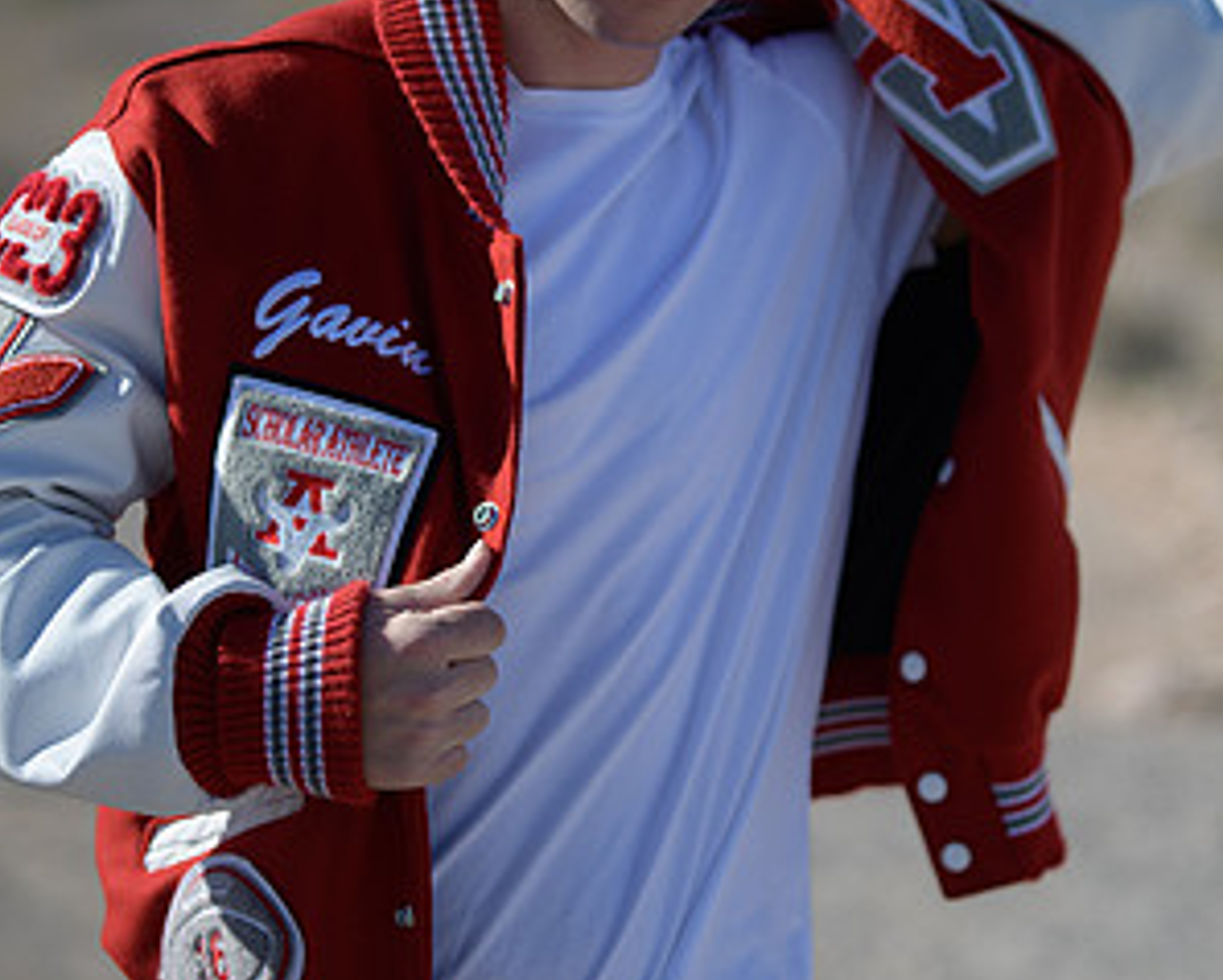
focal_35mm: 128
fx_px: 4636
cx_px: 614
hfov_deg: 15.0
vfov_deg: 12.0
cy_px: 288
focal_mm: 90
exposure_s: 1/5000
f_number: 2.8
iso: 200
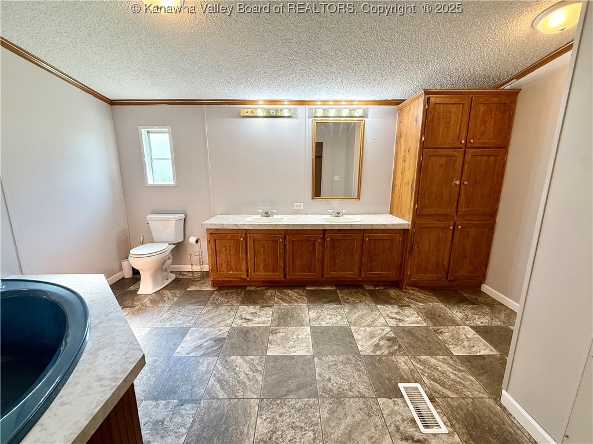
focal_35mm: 14
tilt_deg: -11.8
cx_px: 296
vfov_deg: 85.7
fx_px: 240
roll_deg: -0.5
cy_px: 222
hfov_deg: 102.1
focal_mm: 2.22
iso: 200
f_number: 2.2
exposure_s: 1/120
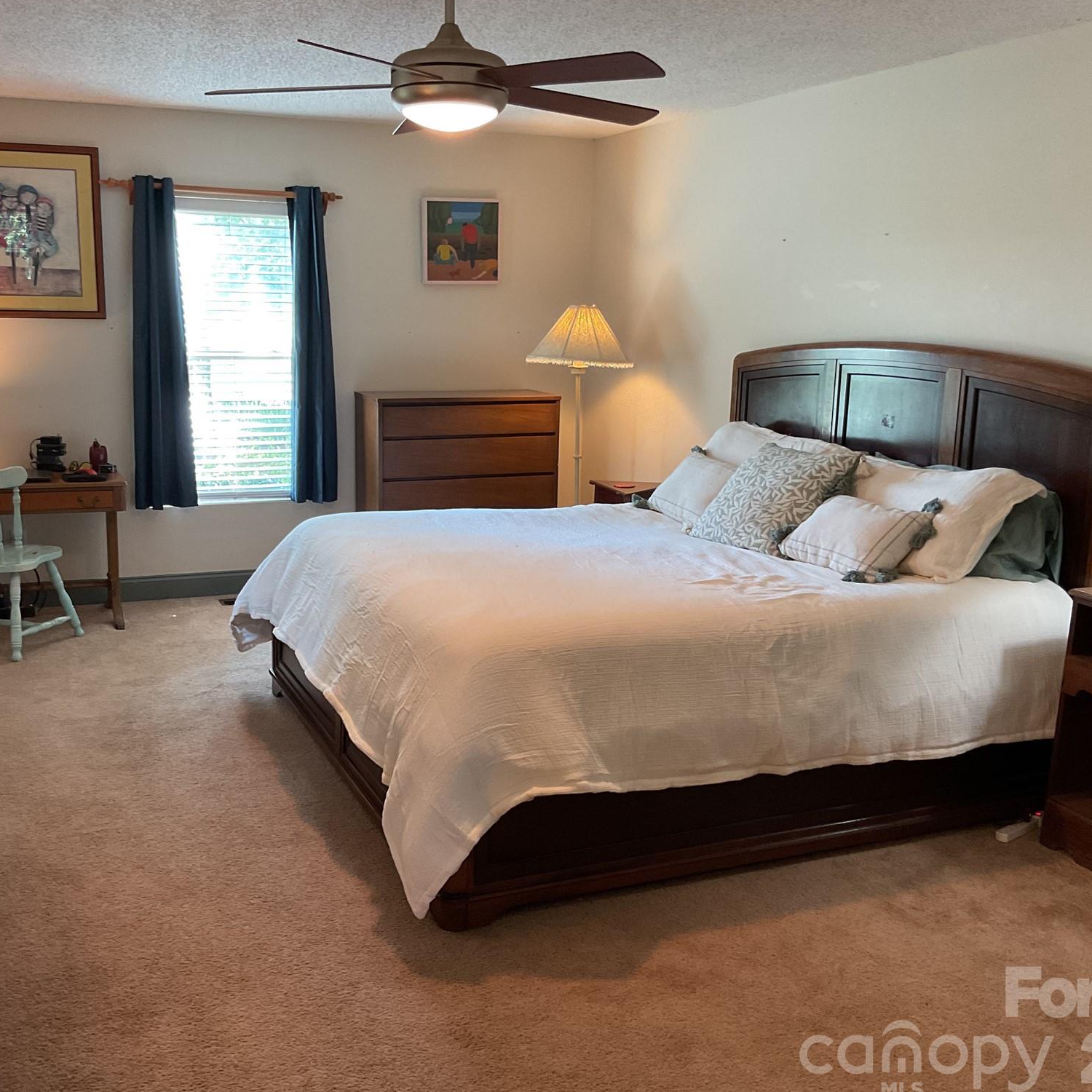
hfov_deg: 47.2
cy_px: 550
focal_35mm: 35
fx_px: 1249
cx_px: 492
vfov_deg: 47.2
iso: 125
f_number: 1.8
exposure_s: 1/60
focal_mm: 3
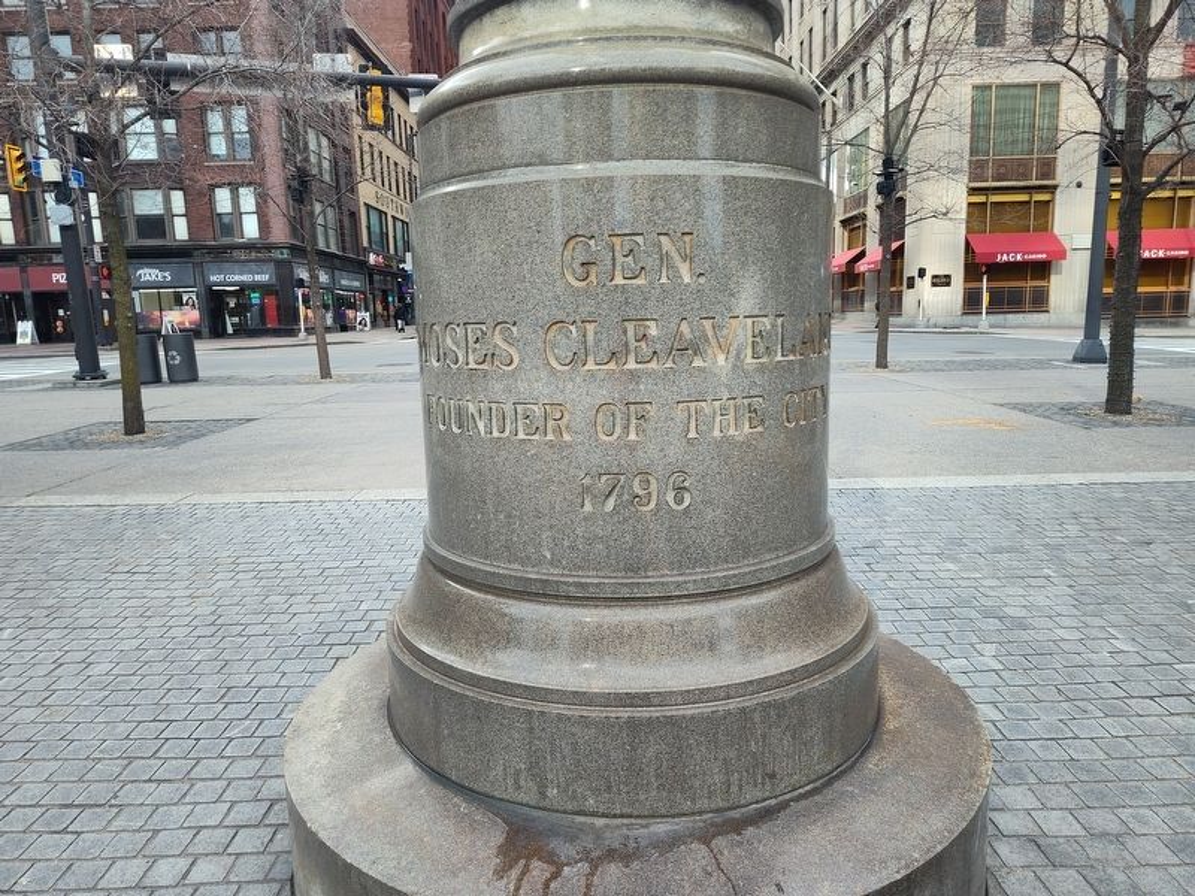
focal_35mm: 23
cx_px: 598
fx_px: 794
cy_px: 448
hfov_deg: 73.9
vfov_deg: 58.9
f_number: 1.8
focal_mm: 5.56
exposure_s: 1/200
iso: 116
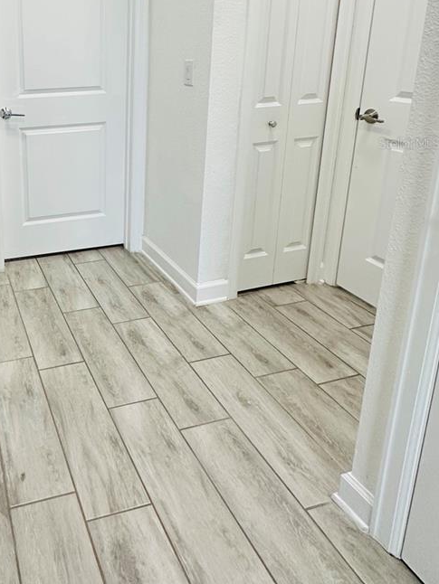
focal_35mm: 26
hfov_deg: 47.2
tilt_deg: -13.6
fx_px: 439
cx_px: 35
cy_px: 143
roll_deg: +2.5
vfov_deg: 63.2
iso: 200
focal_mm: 2.22
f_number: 2.2
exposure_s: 1/120
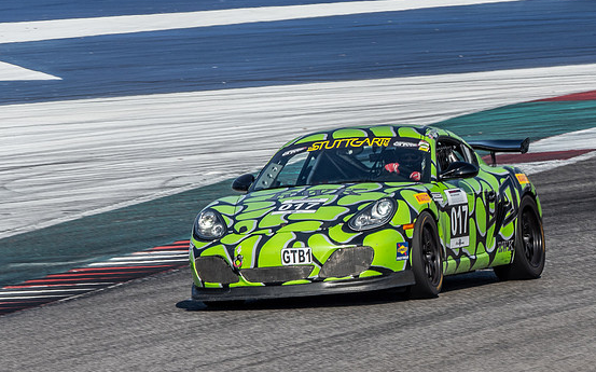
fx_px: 15390
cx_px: 416
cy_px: 326
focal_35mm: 948
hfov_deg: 2.2
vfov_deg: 1.4
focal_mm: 300
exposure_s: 1/250
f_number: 14
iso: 200
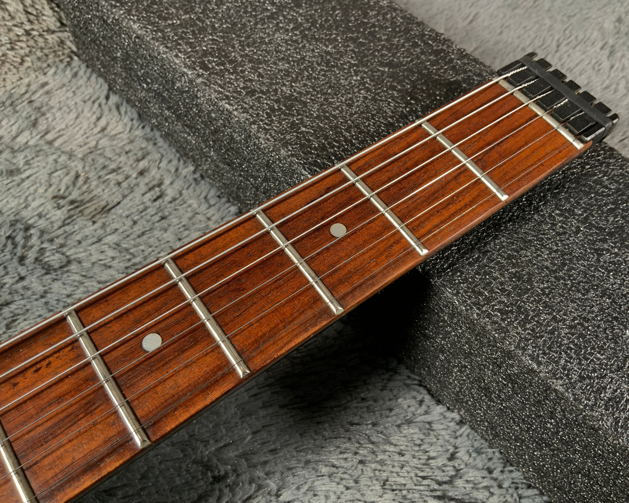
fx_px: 577
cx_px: 335
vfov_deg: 47.1
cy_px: 252
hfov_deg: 57.1
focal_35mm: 31
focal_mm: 3
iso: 64
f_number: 1.8
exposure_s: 1/52
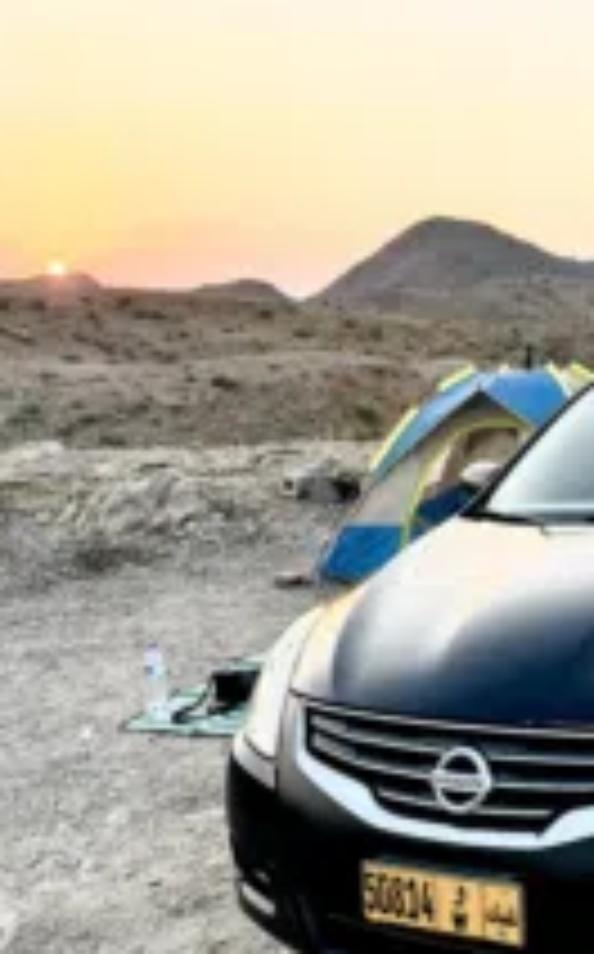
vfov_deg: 41.7
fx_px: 1247
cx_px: 536
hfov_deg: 25.9
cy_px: 392
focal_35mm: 48
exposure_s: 1/980
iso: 80
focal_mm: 6.86
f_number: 1.78
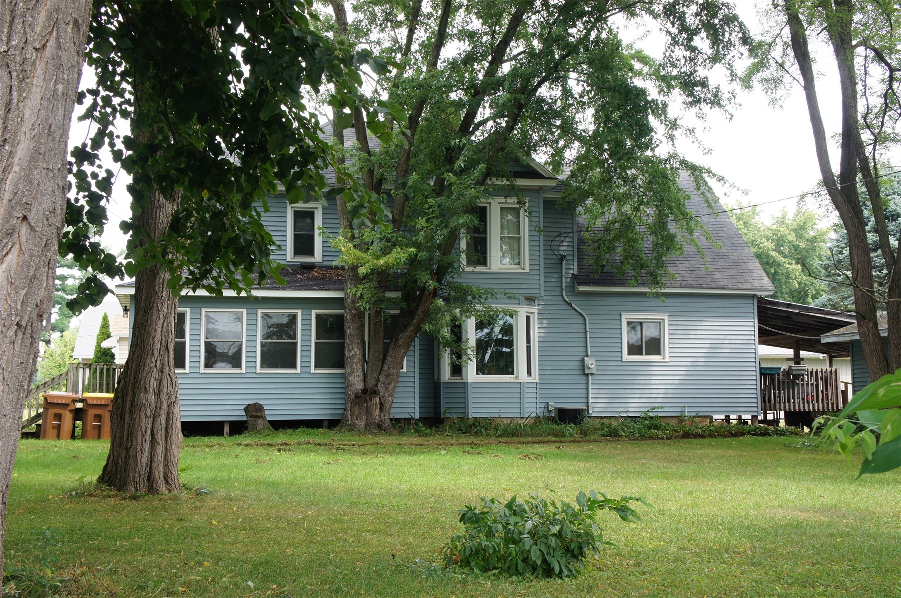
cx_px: 450
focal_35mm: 44
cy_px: 299
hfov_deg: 45.0
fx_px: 1087
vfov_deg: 30.8
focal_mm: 29
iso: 200
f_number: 9
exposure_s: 1/80
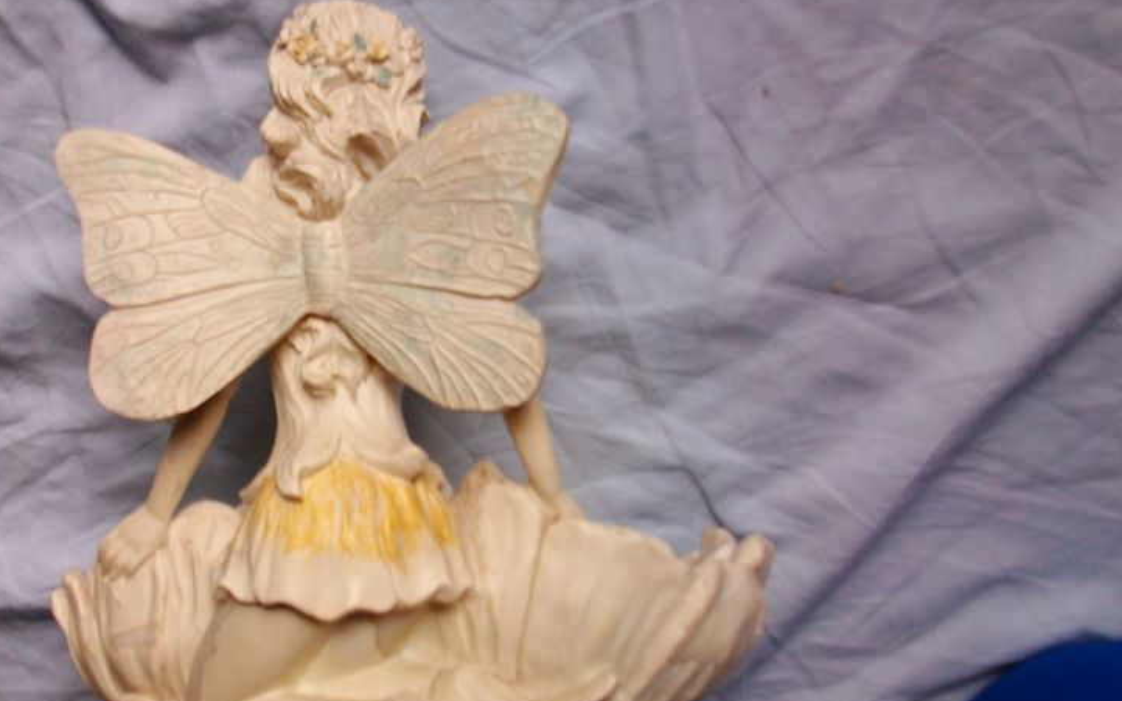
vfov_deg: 27.4
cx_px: 361
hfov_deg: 42.0
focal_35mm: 47
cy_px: 399
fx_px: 1437
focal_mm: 5.7
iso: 80
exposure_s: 1/19
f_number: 2.9
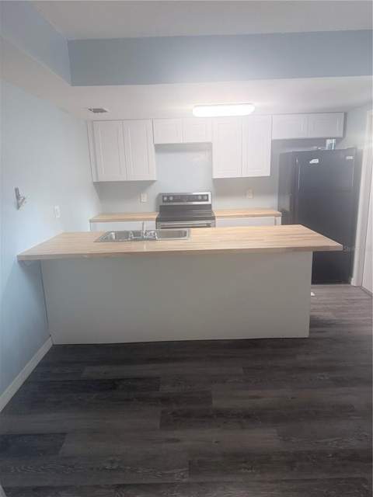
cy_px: 248
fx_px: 345
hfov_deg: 56.8
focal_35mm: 24
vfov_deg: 71.6
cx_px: 186
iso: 250
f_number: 1.78
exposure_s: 1/60
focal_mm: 6.76
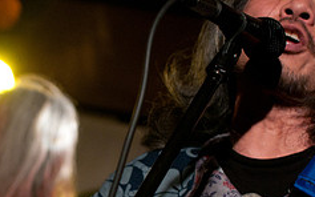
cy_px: 160
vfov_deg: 11.6
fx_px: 961
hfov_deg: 18.5
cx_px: 84
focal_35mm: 112
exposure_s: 1/100
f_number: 2.8
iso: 1000
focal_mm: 30
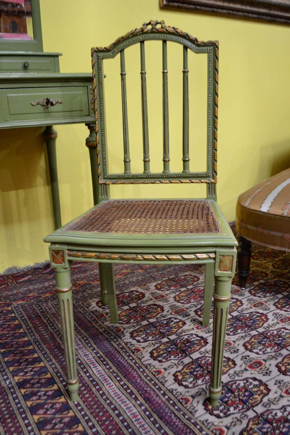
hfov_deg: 40.0
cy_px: 218
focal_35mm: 33
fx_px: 399
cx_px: 145
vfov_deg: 57.2
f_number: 3.8
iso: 1000
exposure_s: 1/60
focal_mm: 22
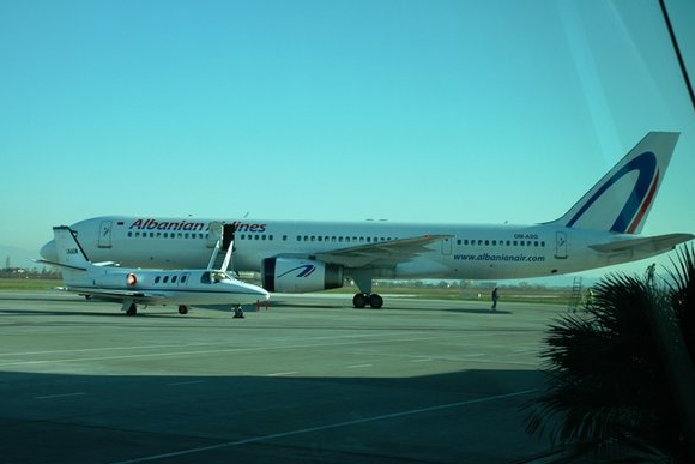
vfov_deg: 21.9
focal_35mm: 62
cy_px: 230
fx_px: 1197
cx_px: 357
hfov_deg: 32.4
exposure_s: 1/200
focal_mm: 40
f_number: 7.1
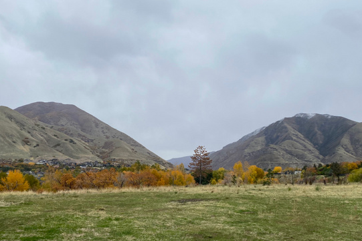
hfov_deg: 58.3
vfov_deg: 41.0
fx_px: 322
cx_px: 213
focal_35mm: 32
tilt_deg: +8.4
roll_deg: +0.7
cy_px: 139
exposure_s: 1/877
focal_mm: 4.25
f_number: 1.8
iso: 32
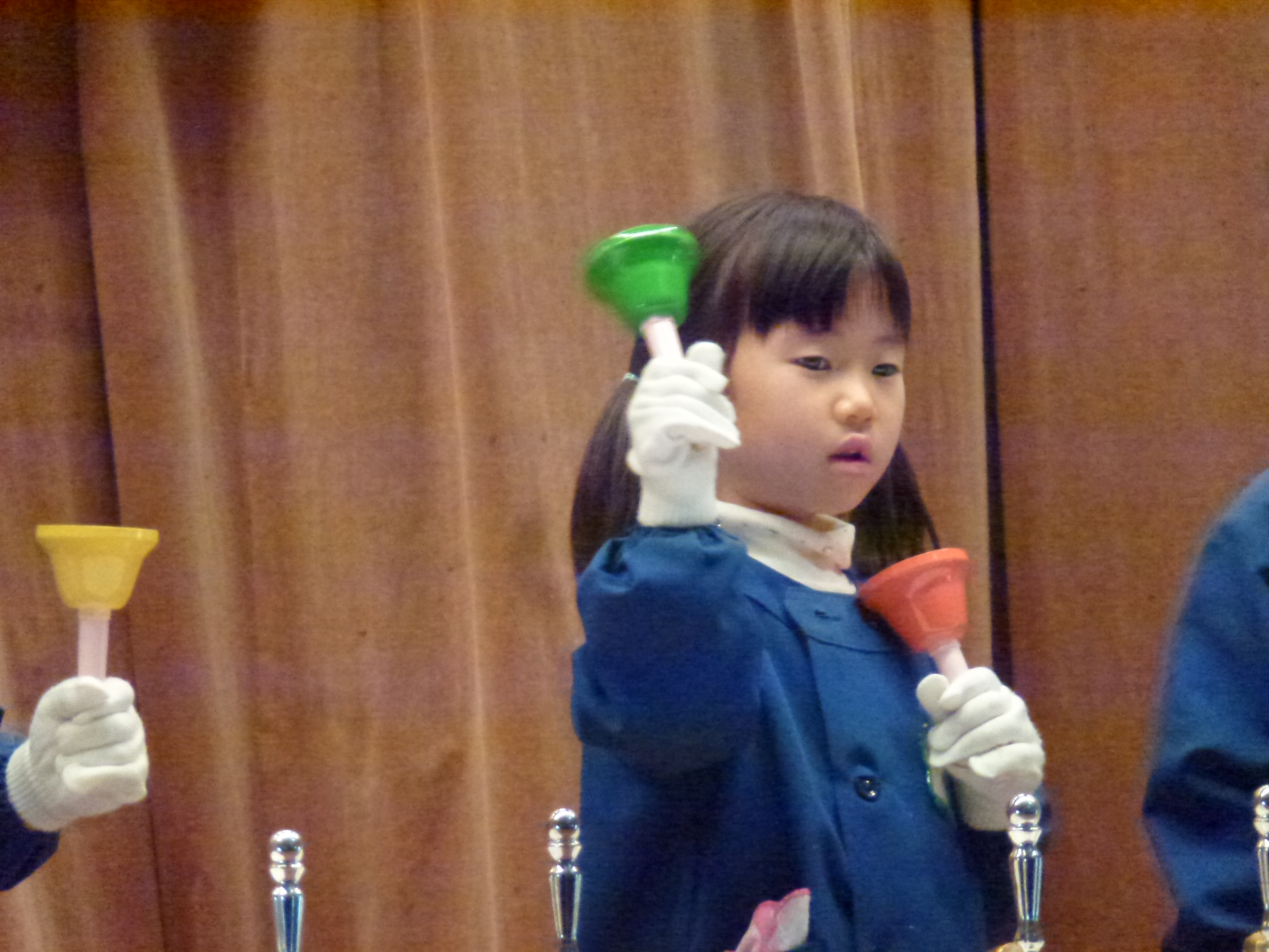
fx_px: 14077
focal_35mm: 384
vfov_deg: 3.9
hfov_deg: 5.2
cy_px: 476
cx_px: 634
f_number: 5.9
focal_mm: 68.8
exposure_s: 1/60
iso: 1600
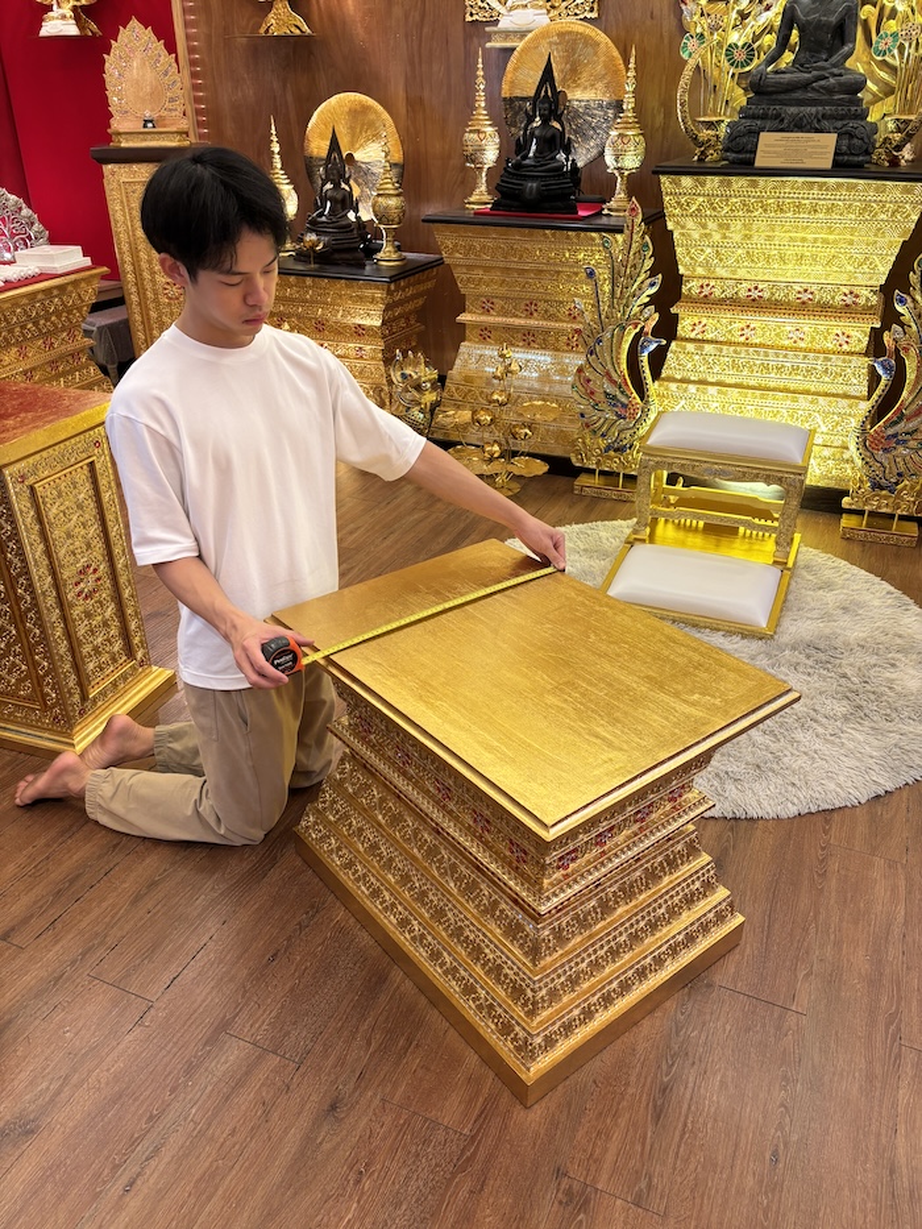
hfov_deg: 53.1
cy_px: 614
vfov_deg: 67.3
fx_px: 923
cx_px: 461
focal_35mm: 26
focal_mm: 5.96
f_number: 1.6
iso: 125
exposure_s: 1/50
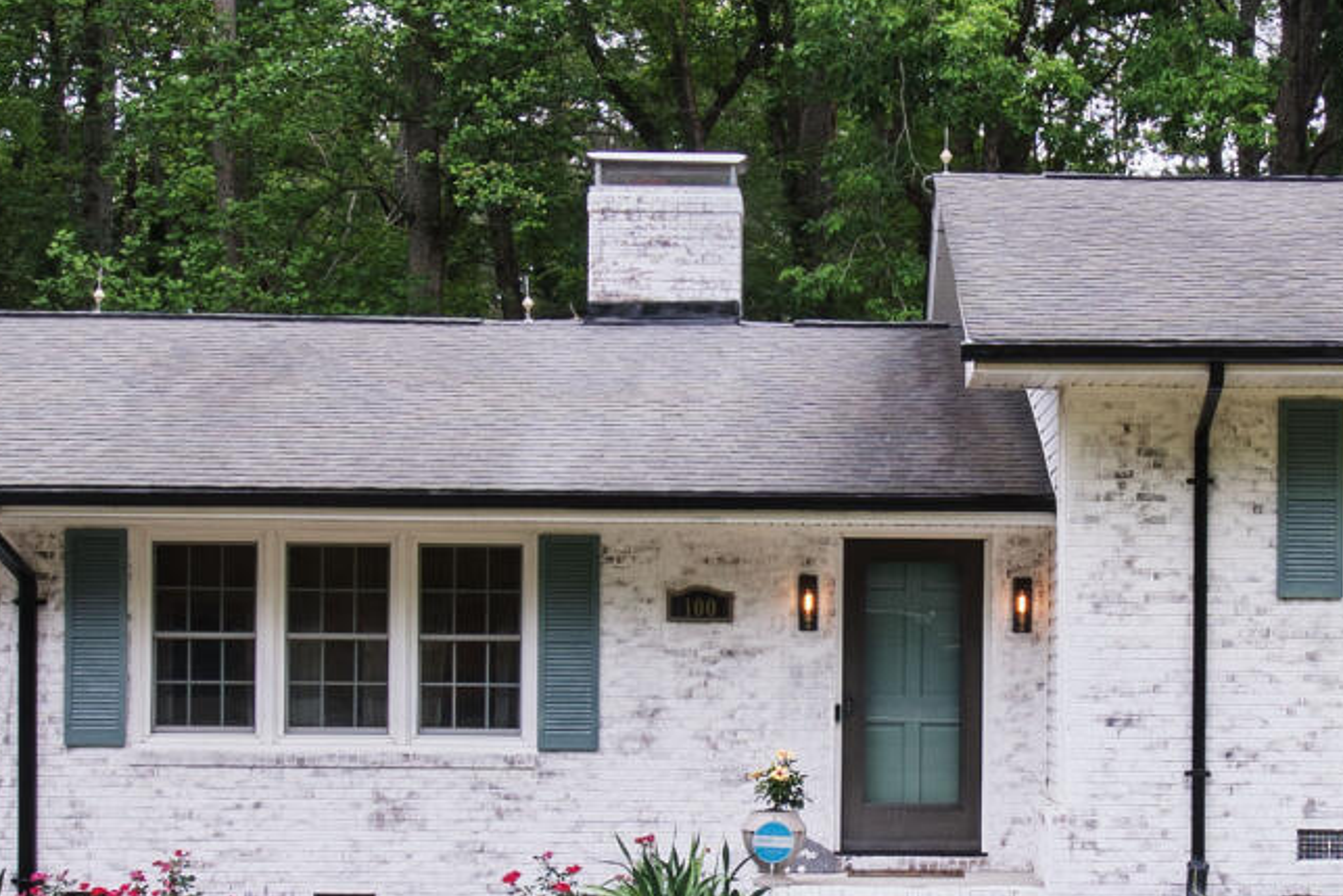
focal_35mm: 70
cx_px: 879
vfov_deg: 19.4
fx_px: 2612
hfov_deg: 28.7
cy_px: 614
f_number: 8
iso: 100
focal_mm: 10
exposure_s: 1/25
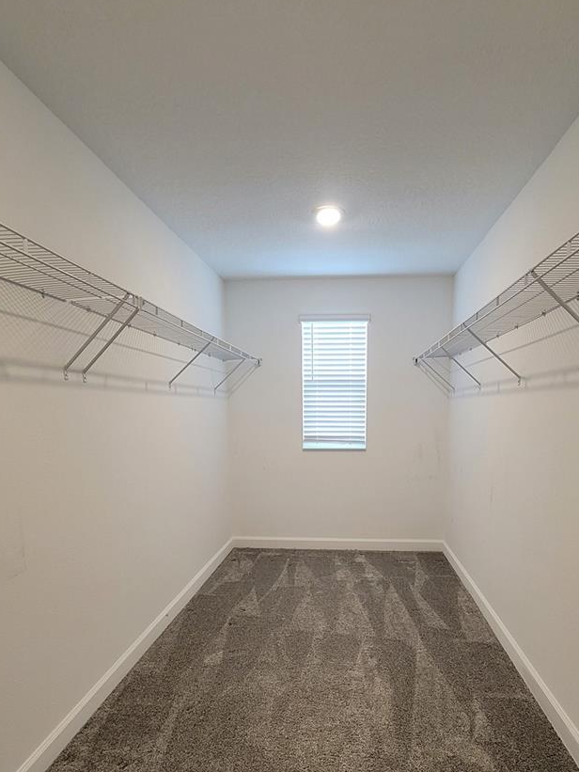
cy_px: 480
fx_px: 424
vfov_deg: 83.1
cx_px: 324
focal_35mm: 19
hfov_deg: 68.5
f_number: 2.2
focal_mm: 2.2
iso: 250
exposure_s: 1/60
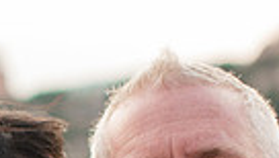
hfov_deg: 9.4
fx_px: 1652
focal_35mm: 223
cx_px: -111
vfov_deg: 5.4
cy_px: 272
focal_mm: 50
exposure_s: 1/400
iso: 125
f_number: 2.5
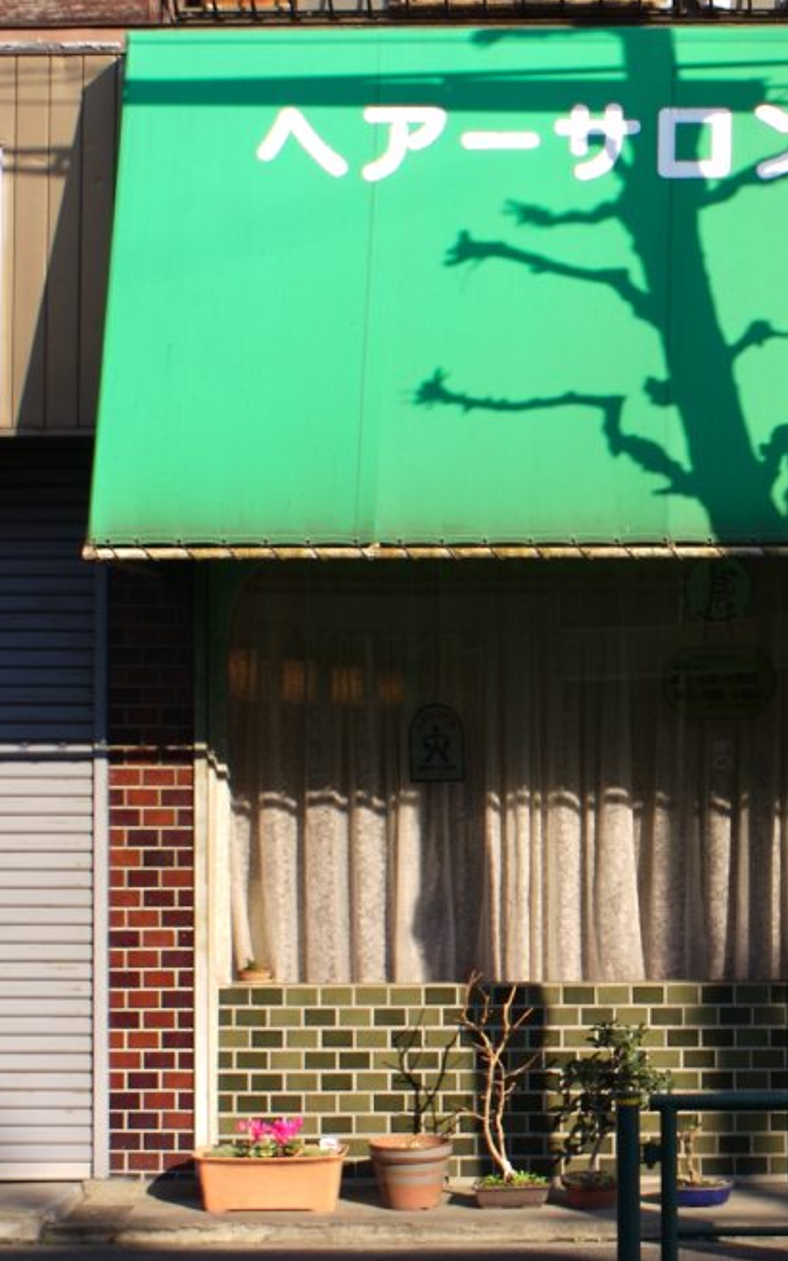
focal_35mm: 65
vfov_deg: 31.5
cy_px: 634
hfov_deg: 19.2
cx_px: 863
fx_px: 2234
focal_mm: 28
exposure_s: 1/100
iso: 100
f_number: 8
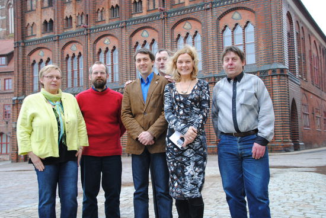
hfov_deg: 43.6
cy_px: 109
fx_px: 408
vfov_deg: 29.9
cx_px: 163
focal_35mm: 45
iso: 200
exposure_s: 1/50
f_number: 4.2
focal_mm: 30
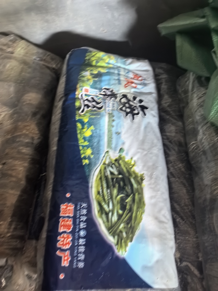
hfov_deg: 51.3
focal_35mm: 27
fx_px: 227
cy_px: 146
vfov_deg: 65.3
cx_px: 109
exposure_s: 1/25
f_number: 2
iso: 640
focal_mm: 5.72
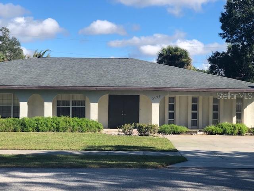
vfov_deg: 25.7
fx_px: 418
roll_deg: -0.3
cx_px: 127
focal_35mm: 57
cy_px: 96
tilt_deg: +0.6
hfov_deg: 33.8
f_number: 2.8
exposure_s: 1/656
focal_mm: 6.6
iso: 20
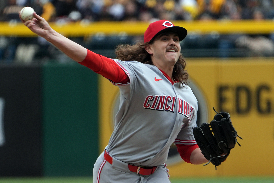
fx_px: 3044
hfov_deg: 5.2
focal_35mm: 400
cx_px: 137
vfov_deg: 3.4
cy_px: 92
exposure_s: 1/2000
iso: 800
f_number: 5.6
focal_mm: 400
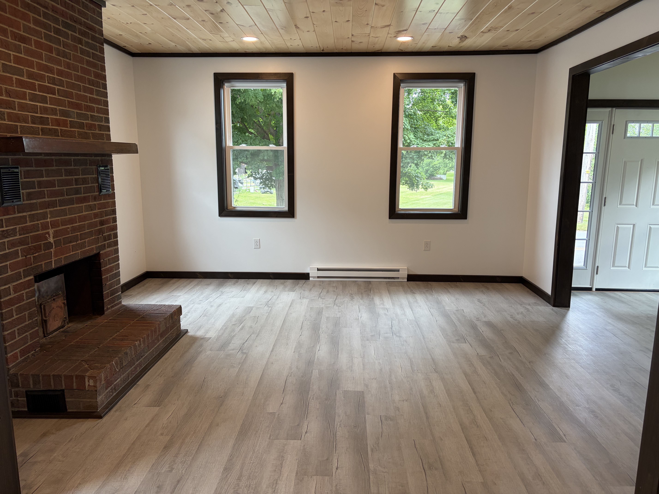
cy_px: 247
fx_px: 495
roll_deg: +0.8
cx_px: 330
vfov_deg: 53.1
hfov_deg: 67.3
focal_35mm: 26
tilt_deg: -9.8
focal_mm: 5.96
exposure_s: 1/120
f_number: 1.6
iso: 125
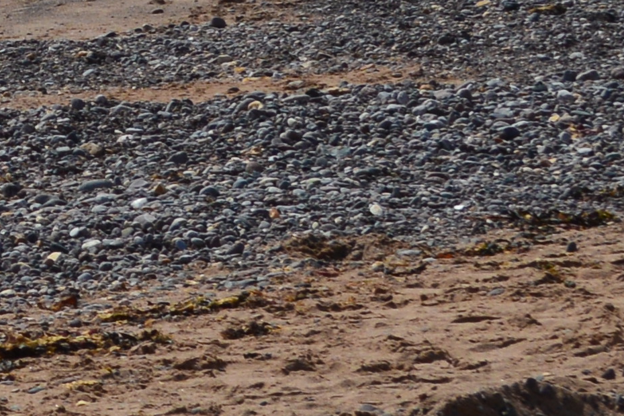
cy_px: -220
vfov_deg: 4.1
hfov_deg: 5.9
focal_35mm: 330
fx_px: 5719
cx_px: -982
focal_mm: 34
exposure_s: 1/500
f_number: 11
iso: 220
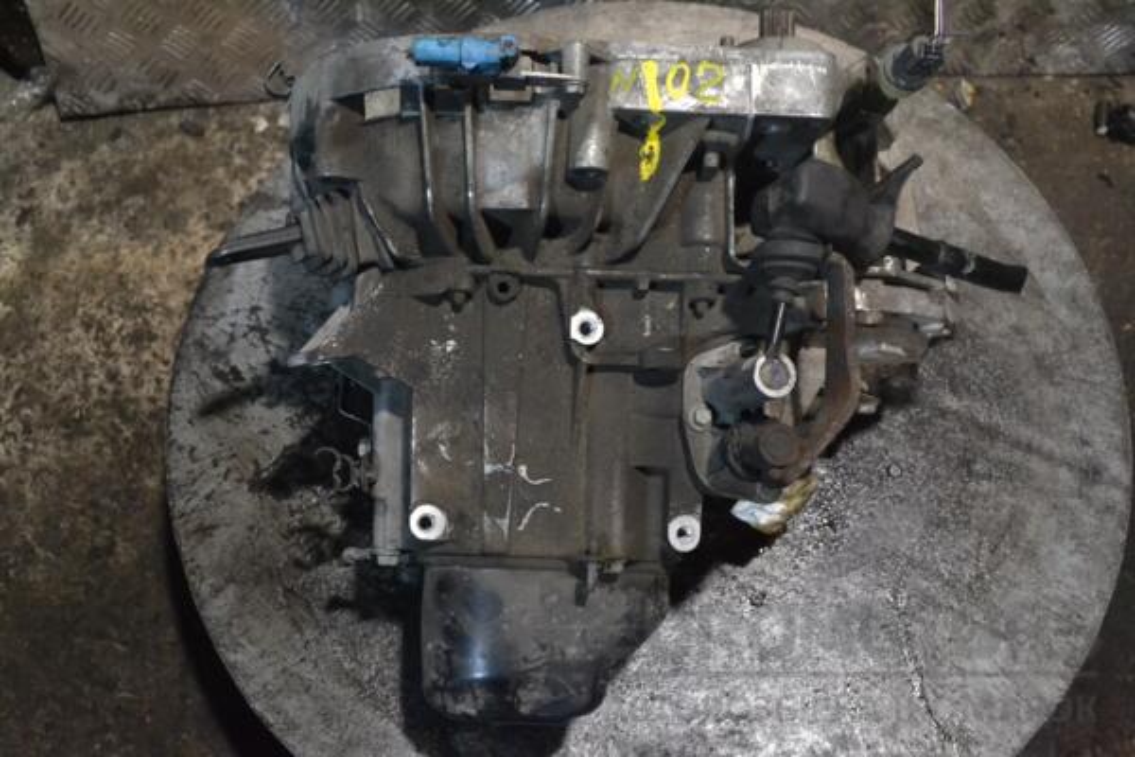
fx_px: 1229
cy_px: 378
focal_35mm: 39
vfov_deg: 34.2
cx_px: 568
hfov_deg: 49.6
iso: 3200
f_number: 5.6
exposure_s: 1/125
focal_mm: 26
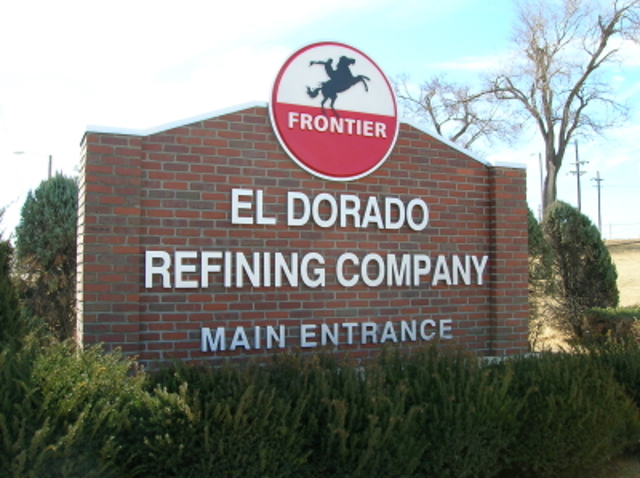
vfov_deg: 41.7
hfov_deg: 54.0
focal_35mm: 34
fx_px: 628
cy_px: 239
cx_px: 320
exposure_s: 1/130
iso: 50
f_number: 4.9
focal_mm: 5.7
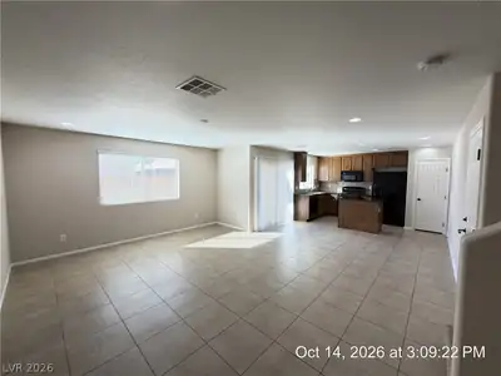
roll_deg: -0.5
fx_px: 203
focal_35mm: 14
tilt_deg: -4.2
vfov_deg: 85.7
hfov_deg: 102.1
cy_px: 188
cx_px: 250
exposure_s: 1/120
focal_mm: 2.22
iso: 125
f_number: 2.2
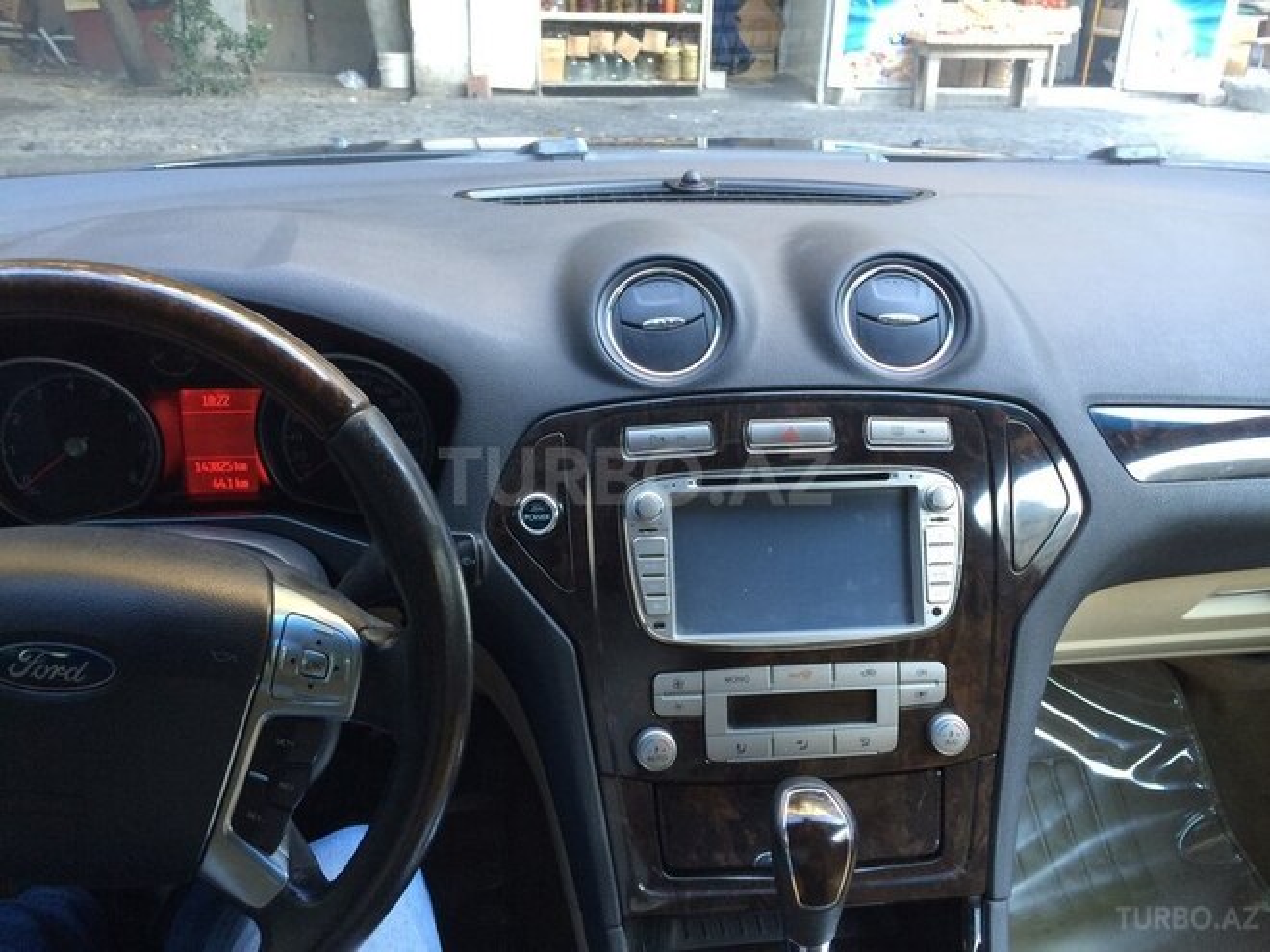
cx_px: 635
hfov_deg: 61.7
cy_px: 476
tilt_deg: -23.9
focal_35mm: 29
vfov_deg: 48.2
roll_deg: -1.6
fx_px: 1064
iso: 100
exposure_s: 1/33
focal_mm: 4.15
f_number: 2.2
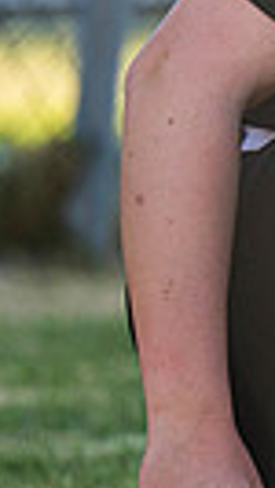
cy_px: -96
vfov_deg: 2.1
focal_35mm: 1011
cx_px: 1118
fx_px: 13081
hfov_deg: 1.2
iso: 640
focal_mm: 167
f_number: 2.8
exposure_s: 1/2500
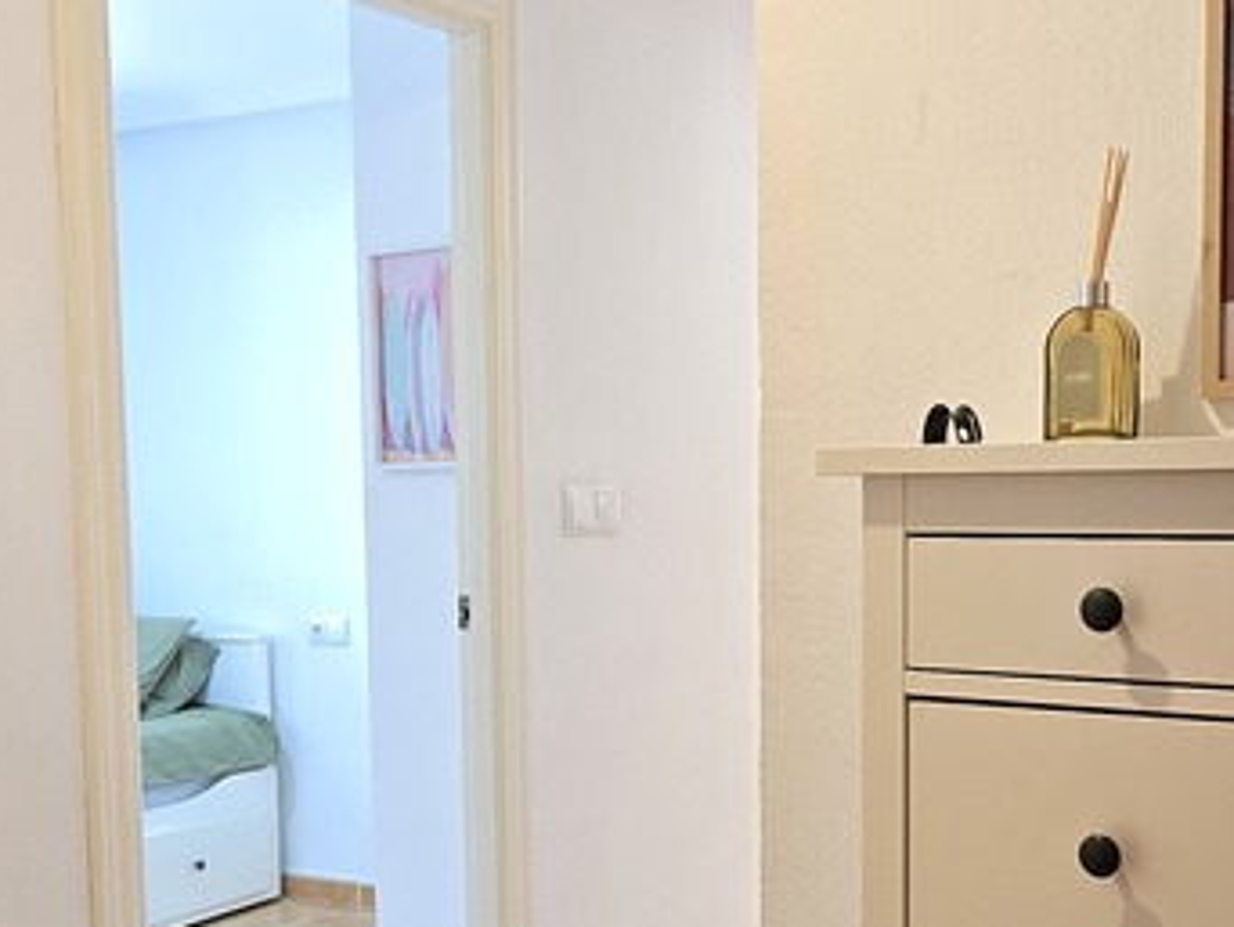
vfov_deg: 34.7
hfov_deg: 45.4
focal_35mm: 41
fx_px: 1463
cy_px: 653
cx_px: 772
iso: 250
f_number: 2.2
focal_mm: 2.2
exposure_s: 1/50
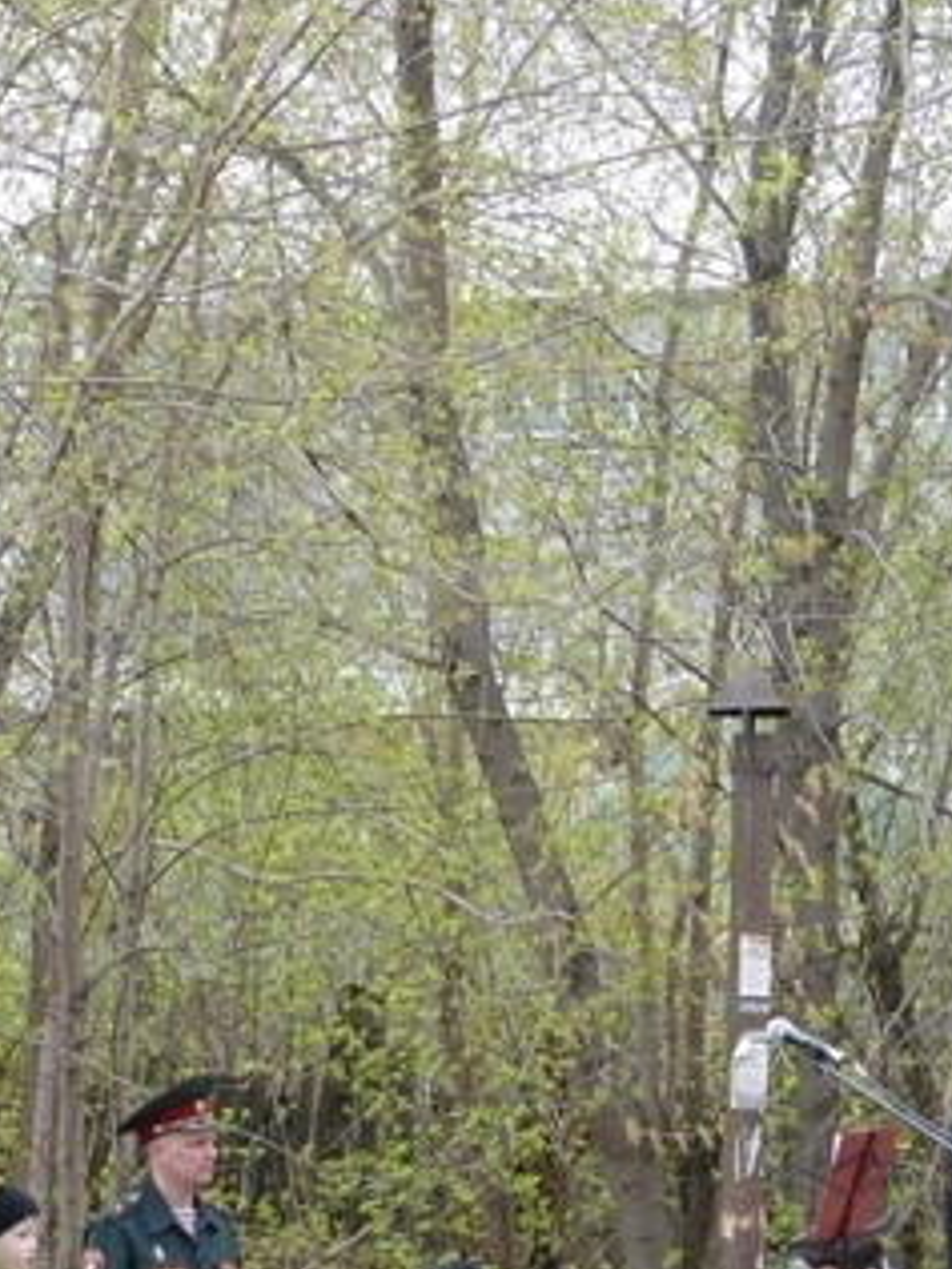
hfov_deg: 6.2
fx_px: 8764
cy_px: 988
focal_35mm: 239
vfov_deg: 8.3
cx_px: 12
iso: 125
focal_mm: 38.48
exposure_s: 1/200
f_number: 3.9
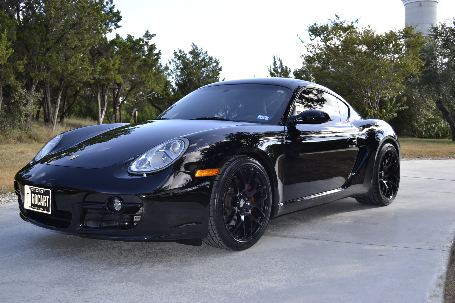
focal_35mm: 39
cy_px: 152
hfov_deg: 49.6
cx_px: 228
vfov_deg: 34.2
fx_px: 493
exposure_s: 1/160
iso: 100
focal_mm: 26
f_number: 4.2
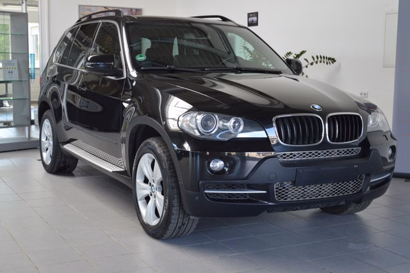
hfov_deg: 37.9
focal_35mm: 52
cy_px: 136
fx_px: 598
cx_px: 205
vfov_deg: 25.7
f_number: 4.5
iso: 400
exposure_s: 1/80
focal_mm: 35
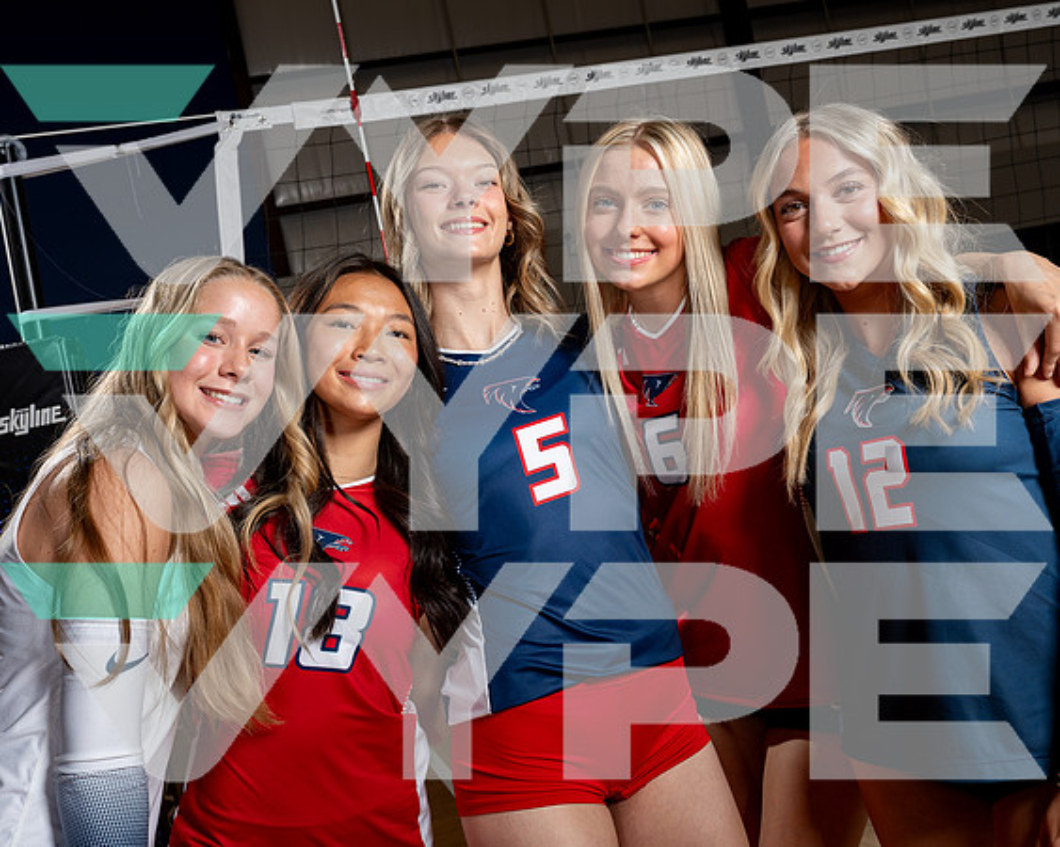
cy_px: 424
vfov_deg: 36.9
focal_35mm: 41
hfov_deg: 45.3
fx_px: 1271
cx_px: 530
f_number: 8
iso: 100
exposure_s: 1/250
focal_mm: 36
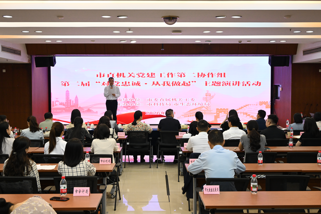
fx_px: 401
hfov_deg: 43.6
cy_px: 107
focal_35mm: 45
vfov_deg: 29.9
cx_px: 160
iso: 2500
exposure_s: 1/80
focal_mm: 45
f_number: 6.3
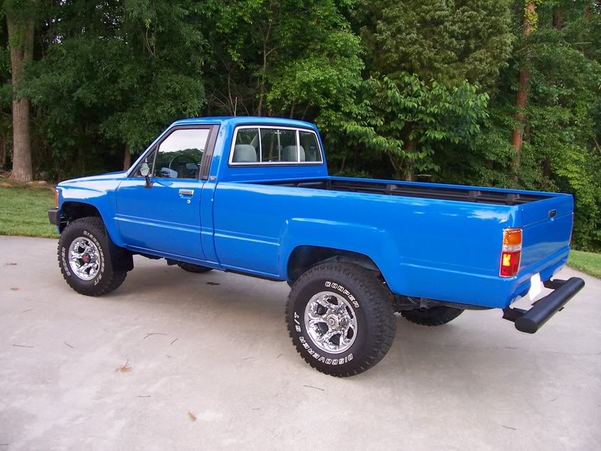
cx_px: 300
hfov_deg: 54.0
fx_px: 590
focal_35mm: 34
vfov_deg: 41.8
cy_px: 226
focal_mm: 5.6
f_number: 2.7
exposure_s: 1/60
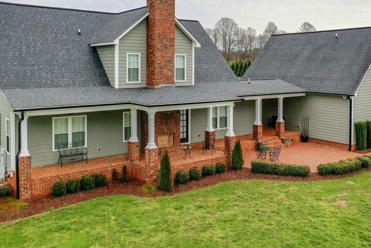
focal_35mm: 35
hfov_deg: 54.4
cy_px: 95
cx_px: 197
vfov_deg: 37.7
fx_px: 361
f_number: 3.5
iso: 100
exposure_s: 1/80
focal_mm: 10.26
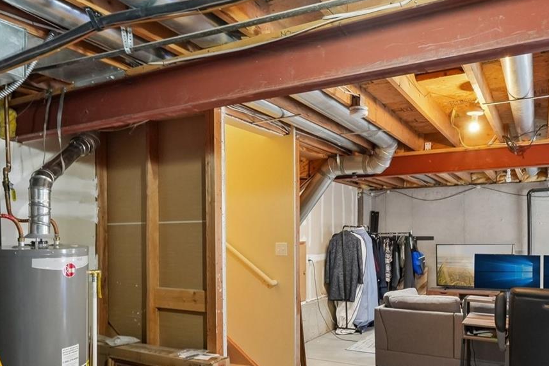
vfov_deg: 46.0
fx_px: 427
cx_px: 316
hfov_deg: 65.1
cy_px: 229
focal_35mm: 28
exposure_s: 1/13
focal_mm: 10
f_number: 8
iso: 800
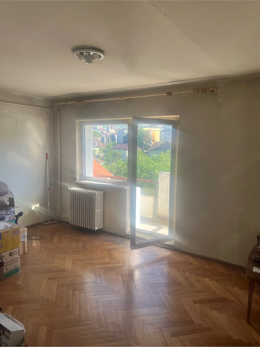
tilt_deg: -5.9
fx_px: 260
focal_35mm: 26
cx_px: 130
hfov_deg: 53.0
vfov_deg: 67.3
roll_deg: +0.6
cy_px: 174
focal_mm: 5.7
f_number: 1.5
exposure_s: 1/362
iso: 50
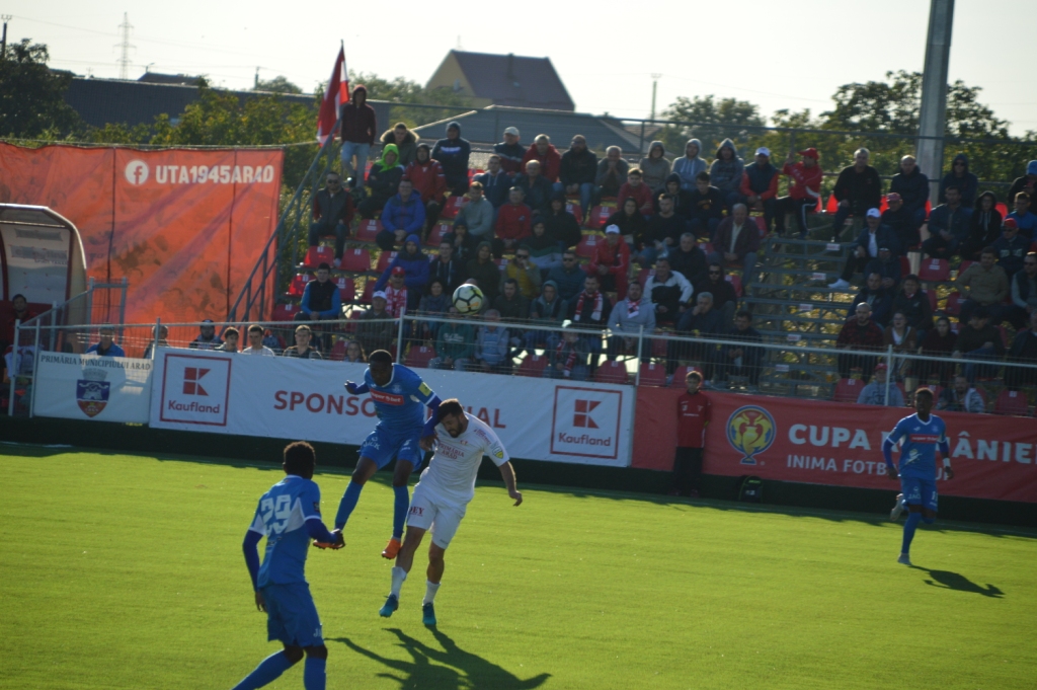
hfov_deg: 9.2
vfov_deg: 6.1
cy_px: 345
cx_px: 518
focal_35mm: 225
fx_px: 6476
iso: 400
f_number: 6
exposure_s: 1/640
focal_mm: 150
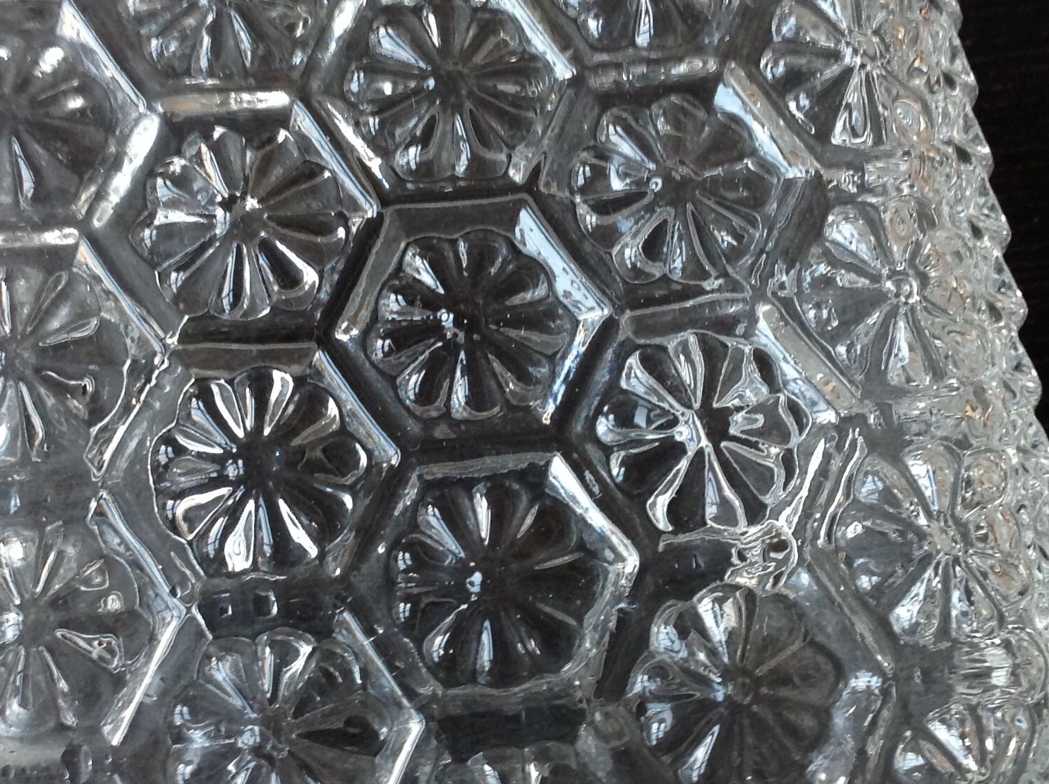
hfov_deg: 31.7
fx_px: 1846
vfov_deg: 24.0
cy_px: 378
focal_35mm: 61
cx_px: 500
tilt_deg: -76.6
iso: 125
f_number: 2.4
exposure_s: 1/15
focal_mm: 4.28
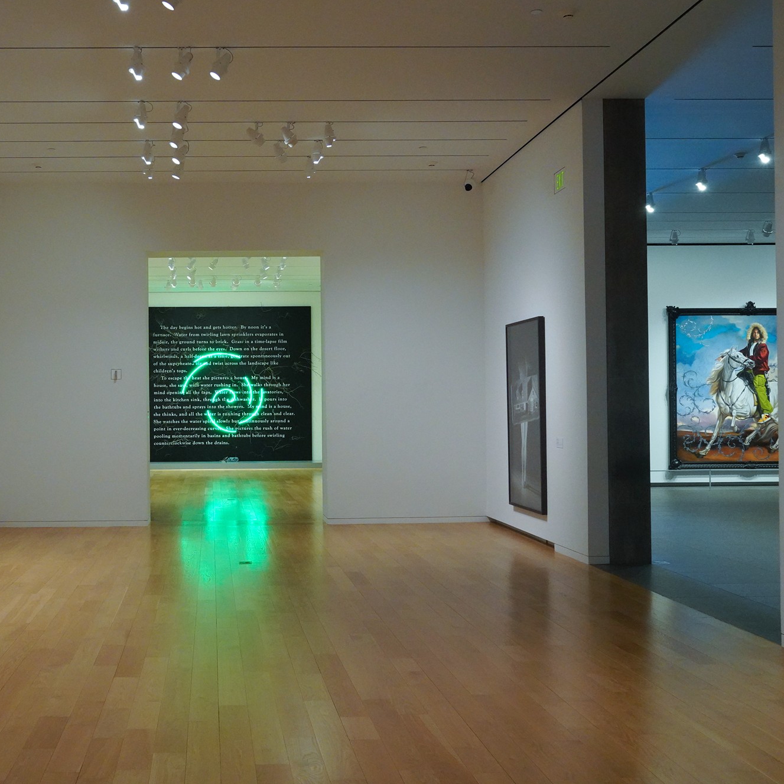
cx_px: 236
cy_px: 391
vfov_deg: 40.9
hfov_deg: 40.2
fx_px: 1051
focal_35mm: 41
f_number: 7.1
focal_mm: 32
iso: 8000
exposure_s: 1/100
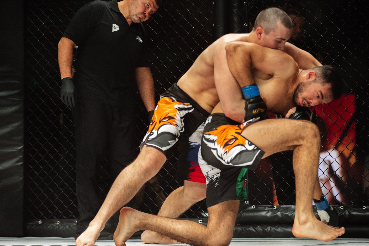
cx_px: 184
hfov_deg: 18.6
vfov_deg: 12.5
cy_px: 123
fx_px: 1128
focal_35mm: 110
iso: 2000
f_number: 4
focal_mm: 110
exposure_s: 1/1000
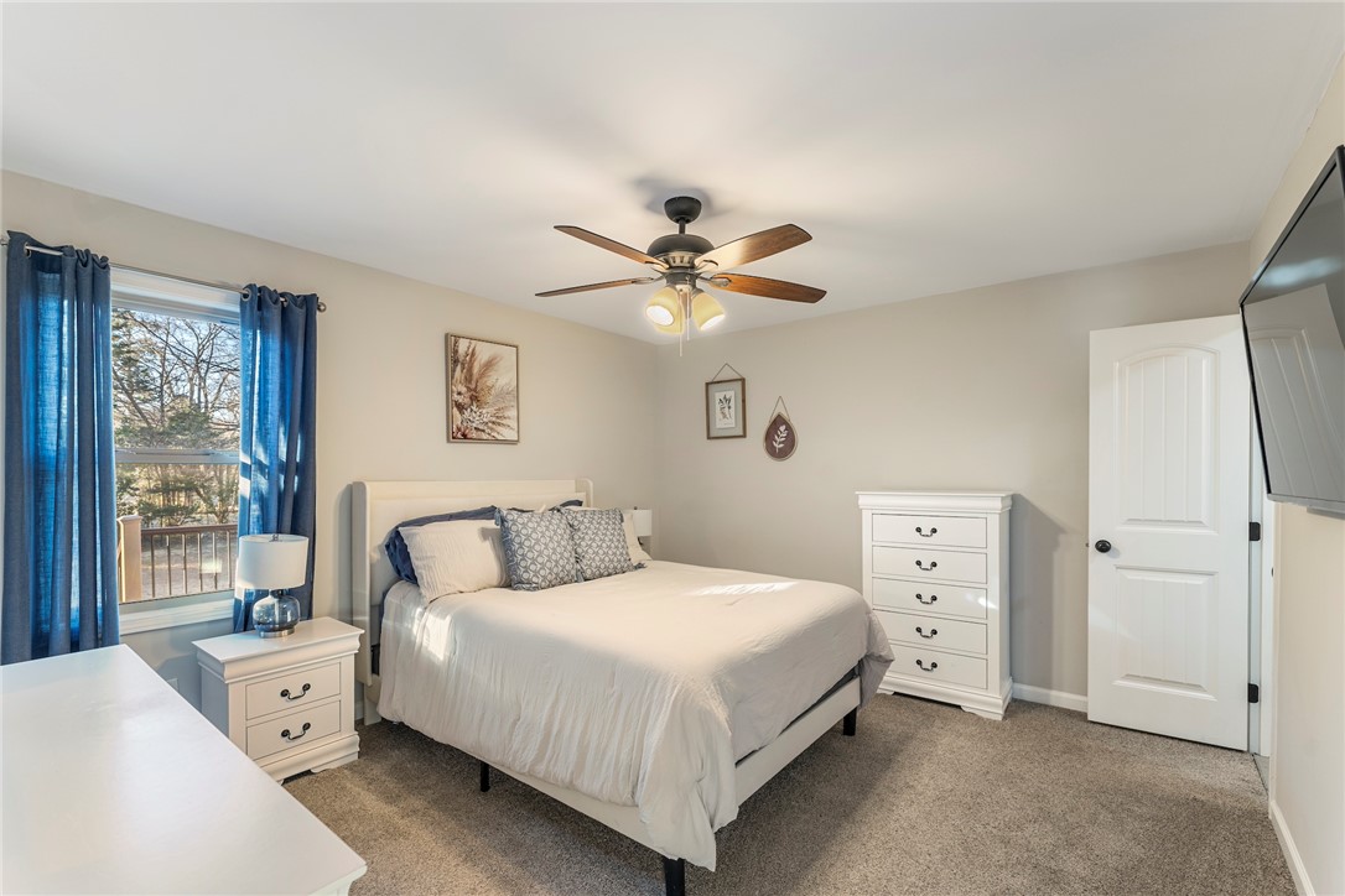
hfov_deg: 99.3
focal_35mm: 15
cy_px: 448
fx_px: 572
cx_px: 672
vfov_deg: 76.2
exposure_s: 1/2
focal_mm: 15.3
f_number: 6.3
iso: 400
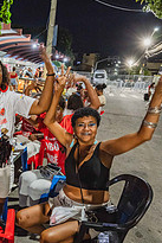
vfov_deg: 55.7
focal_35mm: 34
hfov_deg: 35.3
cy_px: 132
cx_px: 0
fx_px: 229
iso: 1250
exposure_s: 1/80
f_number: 4
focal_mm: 15.5
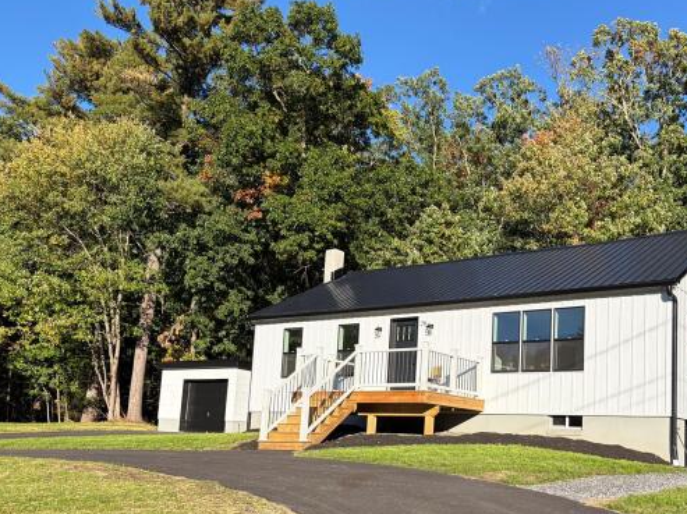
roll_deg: -2.2
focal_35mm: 38
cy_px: 361
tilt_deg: +7.6
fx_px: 754
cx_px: 450
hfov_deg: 48.3
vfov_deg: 37.1
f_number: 1.6
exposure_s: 1/2865
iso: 50
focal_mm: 5.96
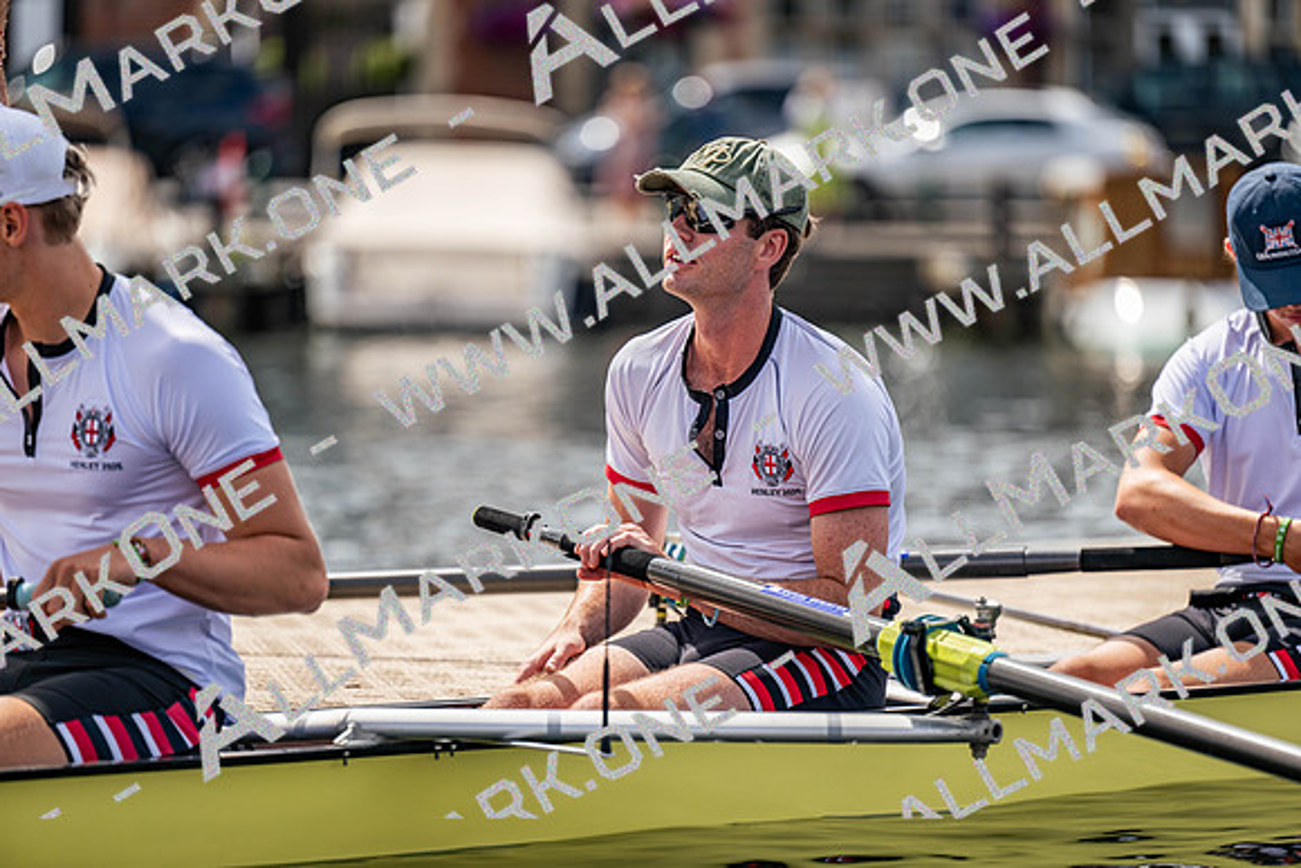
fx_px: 7229
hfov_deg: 10.3
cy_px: 434
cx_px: 650
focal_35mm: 200
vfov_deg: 6.9
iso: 100
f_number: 2.8
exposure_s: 1/2000
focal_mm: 200
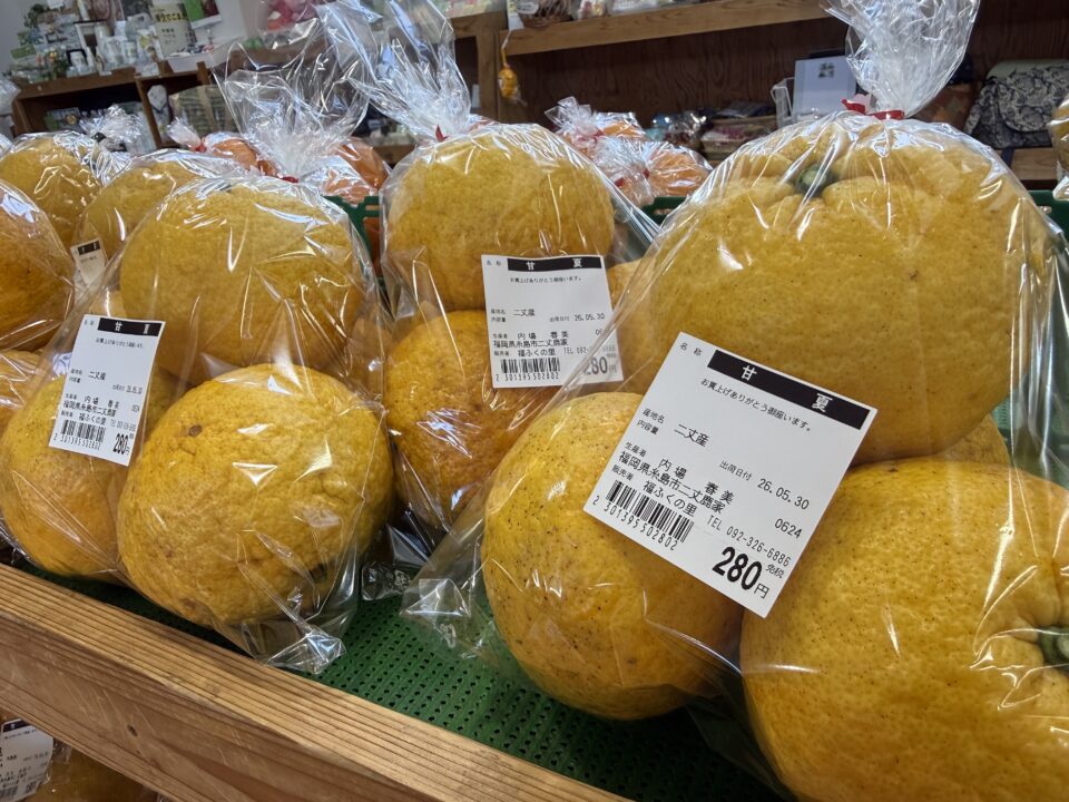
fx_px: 741
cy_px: 401
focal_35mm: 24
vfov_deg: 56.8
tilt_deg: -25.2
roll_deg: +8.5
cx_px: 534
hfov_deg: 71.6
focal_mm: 2.22
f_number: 2.2
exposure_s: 1/120
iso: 125
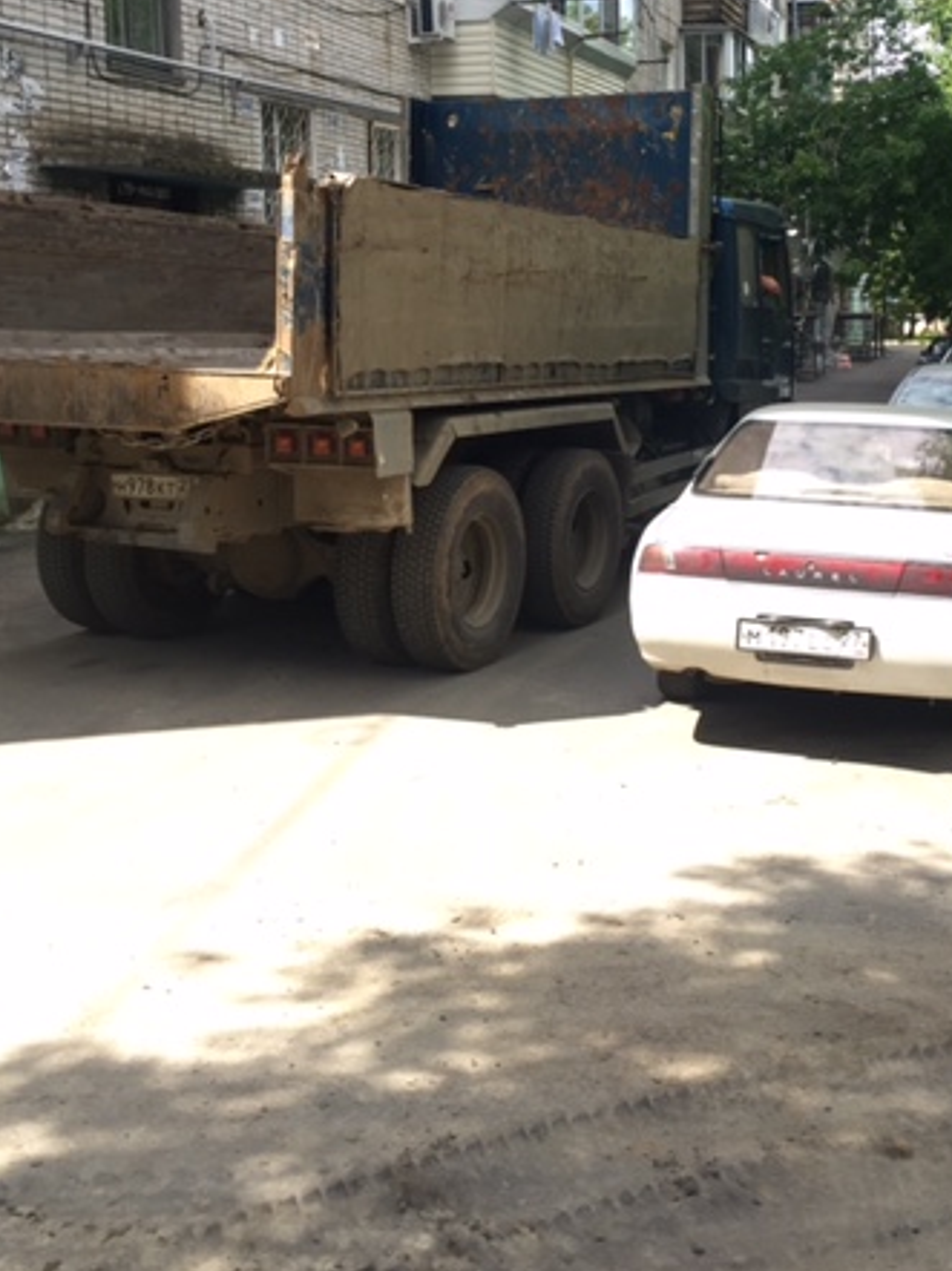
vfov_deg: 44.4
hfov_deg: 34.1
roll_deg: +0.4
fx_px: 1542
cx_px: 621
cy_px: 460
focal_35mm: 42
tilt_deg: -5.5
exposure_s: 1/399
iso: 32
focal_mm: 4.15
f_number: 2.2
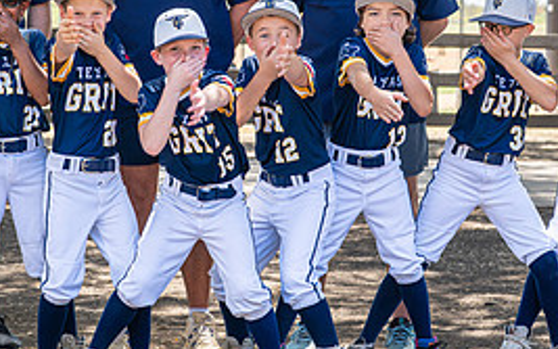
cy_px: 94
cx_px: 164
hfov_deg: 15.8
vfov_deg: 9.9
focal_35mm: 132
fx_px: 2008
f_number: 3.5
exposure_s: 1/250
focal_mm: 50
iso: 100
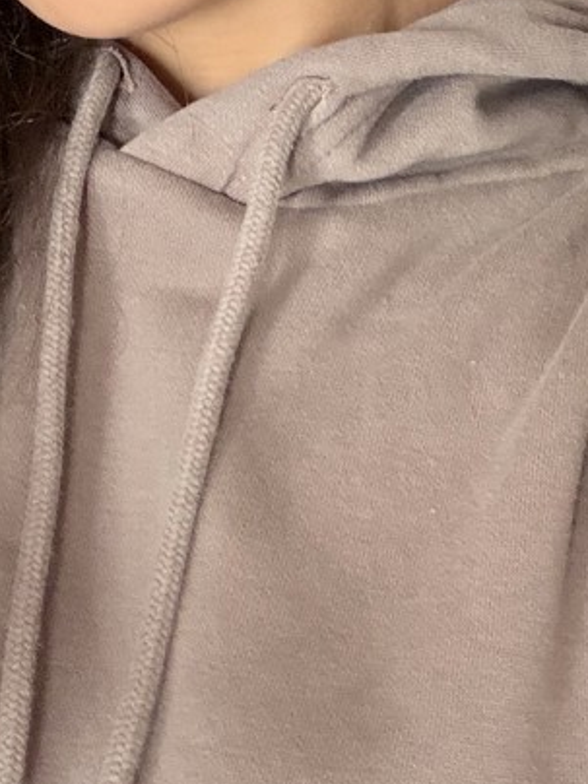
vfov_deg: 17.7
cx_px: -14
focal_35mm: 99
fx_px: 2242
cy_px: -408
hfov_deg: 14.7
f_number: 1.9
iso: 160
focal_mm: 2.71
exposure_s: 1/60
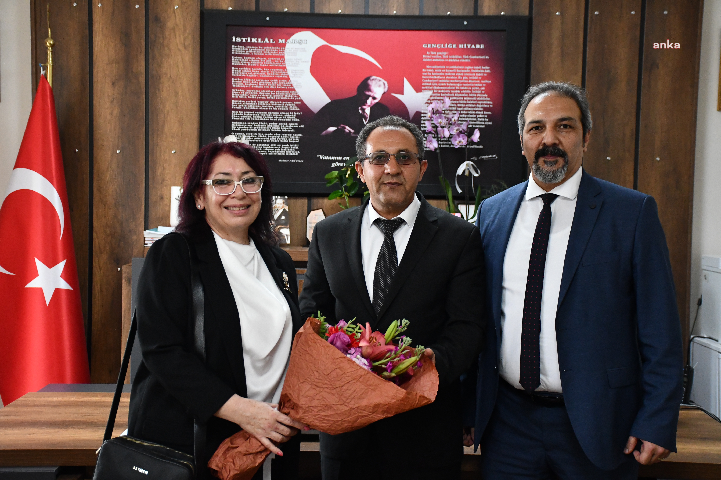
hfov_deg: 35.1
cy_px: 240
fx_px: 1141
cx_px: 360
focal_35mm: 57
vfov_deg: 23.8
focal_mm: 38
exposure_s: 1/125
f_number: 4.2
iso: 3200
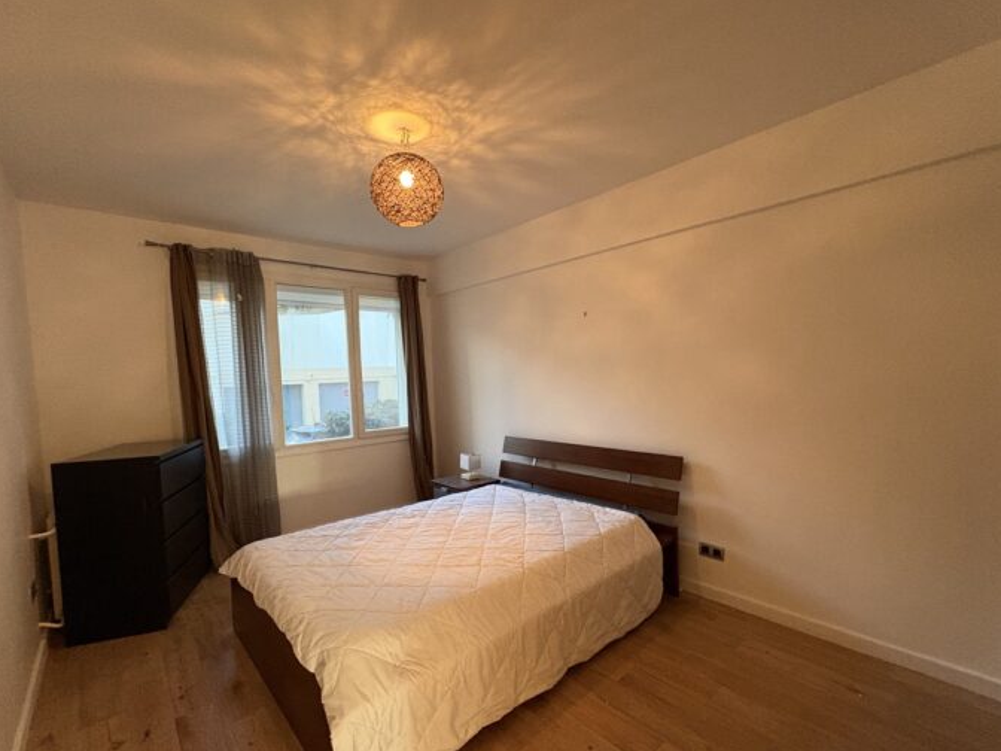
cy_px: 396
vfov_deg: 78.0
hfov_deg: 94.5
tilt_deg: -2.0
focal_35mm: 16
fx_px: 463
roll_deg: +2.2
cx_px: 515
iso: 400
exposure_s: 1/50
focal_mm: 2.22
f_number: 2.2
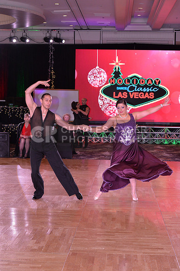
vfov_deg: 28.9
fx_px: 527
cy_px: 136
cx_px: 90
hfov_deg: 19.4
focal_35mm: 70
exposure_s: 1/250
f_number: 6.3
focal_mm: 70
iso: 2000
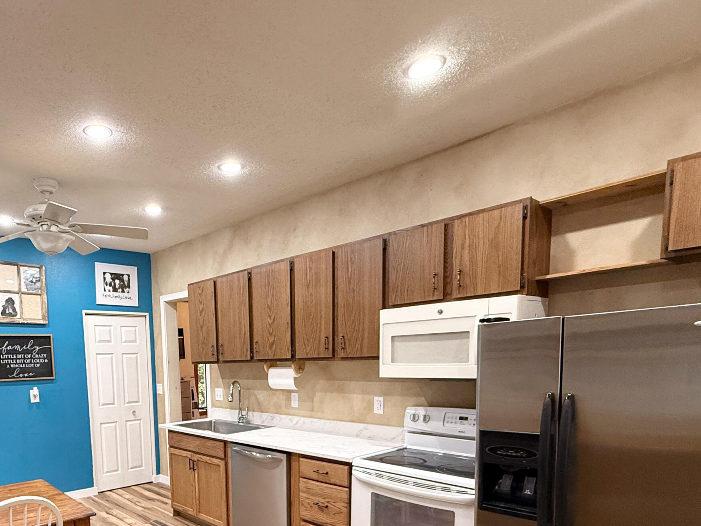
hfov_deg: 69.0
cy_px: 419
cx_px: 220
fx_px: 486
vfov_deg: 53.2
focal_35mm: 24
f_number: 2.2
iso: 320
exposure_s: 1/60
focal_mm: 2.22
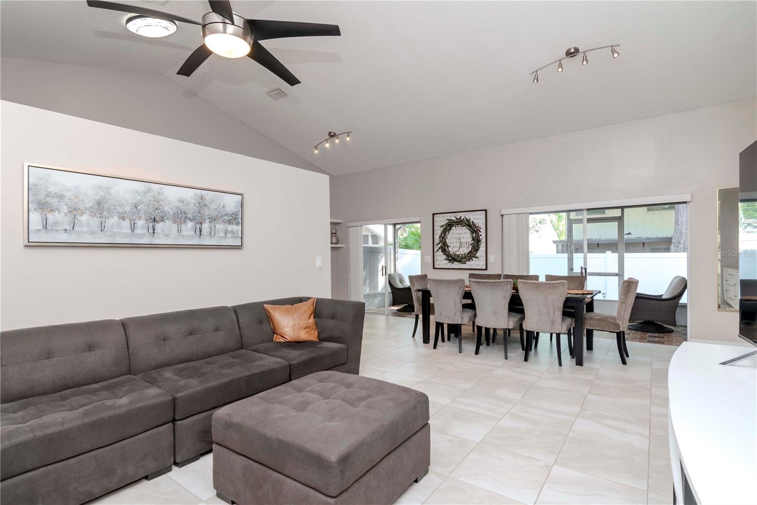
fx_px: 347
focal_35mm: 16
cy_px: 252
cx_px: 378
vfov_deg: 72.0
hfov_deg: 95.0
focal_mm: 11
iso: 800
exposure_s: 1/40
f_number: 6.3
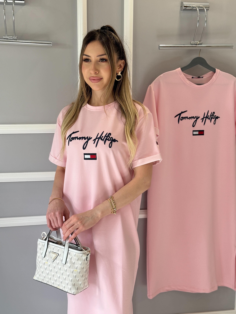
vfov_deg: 39.7
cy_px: 157
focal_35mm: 48
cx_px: 118
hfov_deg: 30.3
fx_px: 436
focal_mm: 6.76
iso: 64
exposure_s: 1/121
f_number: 1.78
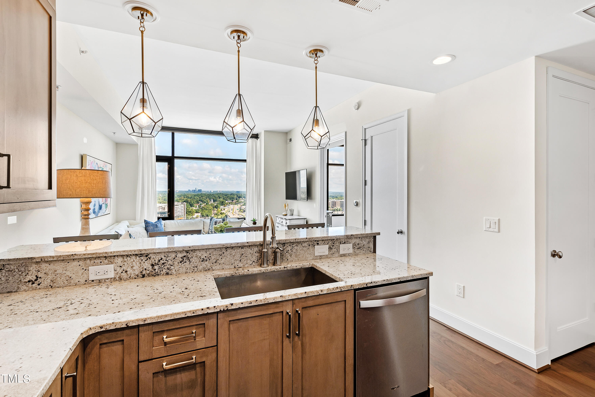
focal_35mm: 15
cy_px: 198
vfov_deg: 77.3
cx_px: 298
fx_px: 248
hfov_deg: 100.4
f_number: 9
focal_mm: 10
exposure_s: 1/2.5
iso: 100
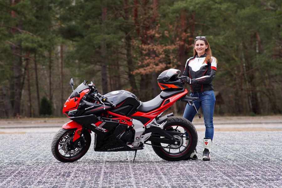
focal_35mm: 128
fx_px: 999
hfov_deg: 16.1
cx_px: 141
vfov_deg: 10.8
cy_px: 94
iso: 640
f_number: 3.2
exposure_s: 1/1000
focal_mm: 85
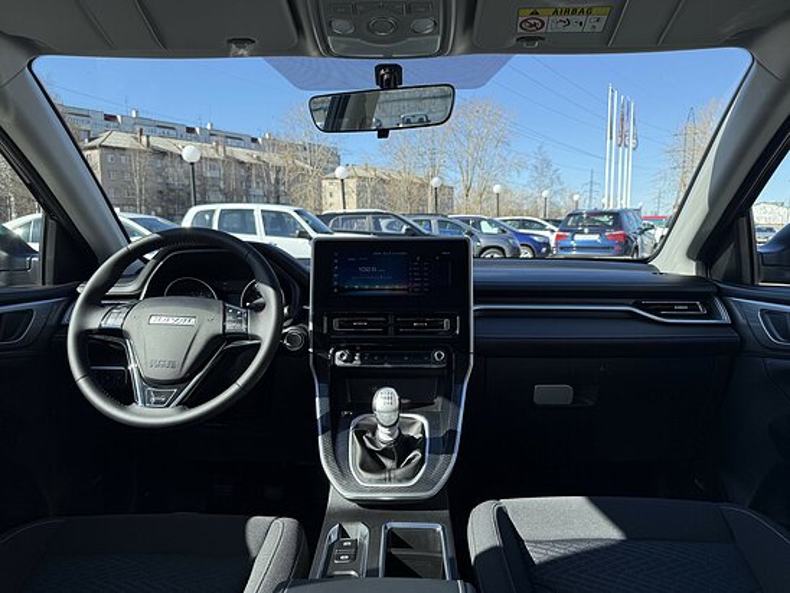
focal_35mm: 24
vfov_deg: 56.8
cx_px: 395
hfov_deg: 71.6
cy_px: 296
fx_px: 548
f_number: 1.78
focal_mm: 6.76
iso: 100
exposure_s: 1/1770
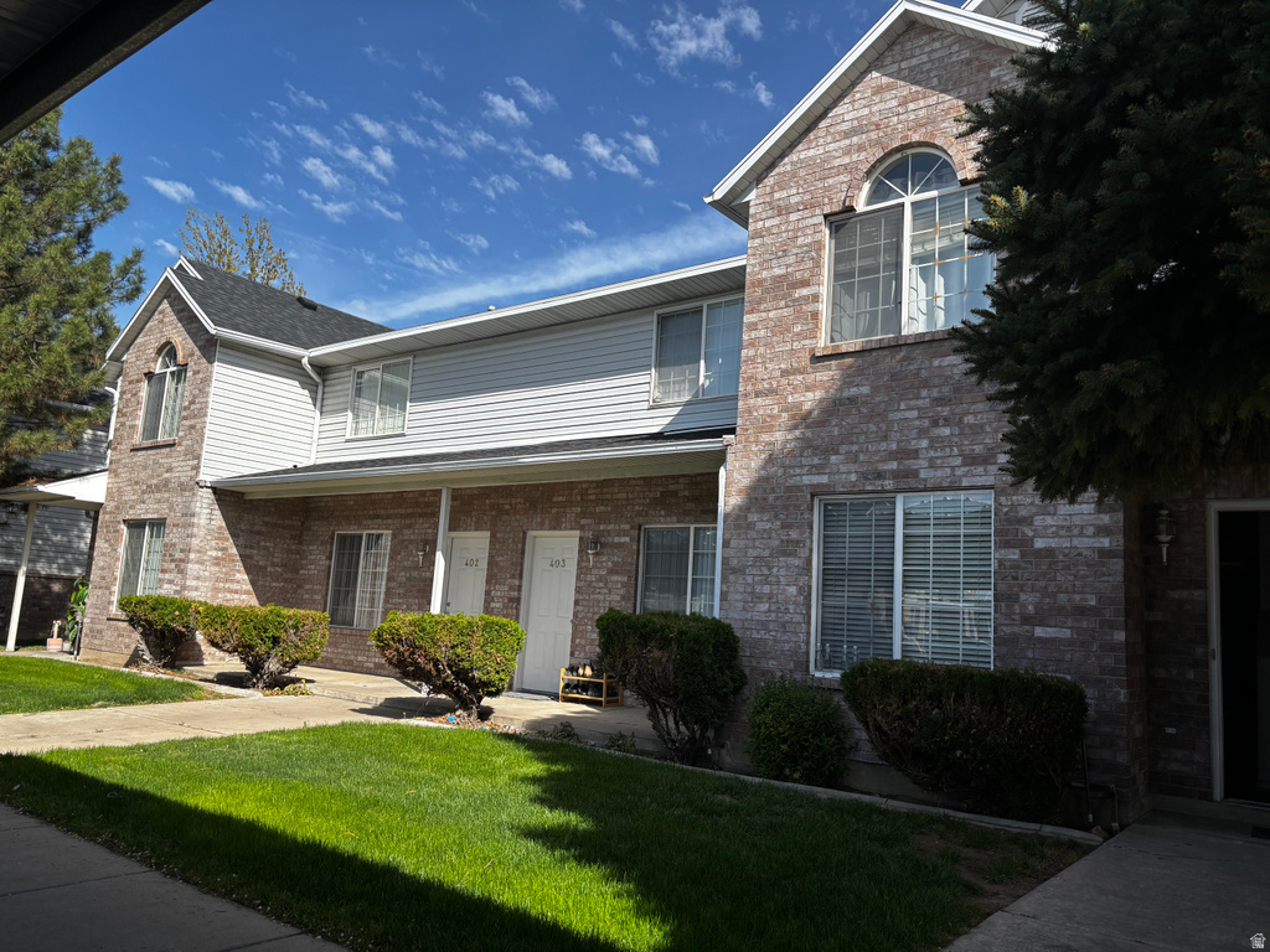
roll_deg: -4.2
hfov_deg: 67.3
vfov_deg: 53.1
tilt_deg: +8.7
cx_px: 635
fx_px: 954
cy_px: 476
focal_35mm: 26
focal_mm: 5.96
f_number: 1.6
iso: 50
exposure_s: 1/2398
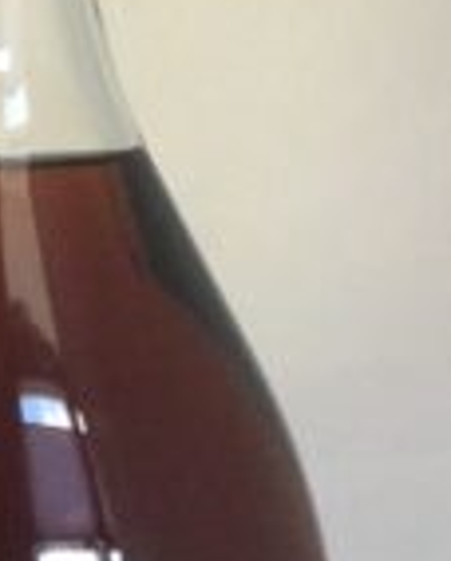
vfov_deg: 14.1
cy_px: 387
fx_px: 2264
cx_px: 36
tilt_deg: -6.5
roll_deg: +1.6
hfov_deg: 11.3
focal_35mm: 136
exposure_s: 1/33
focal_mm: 3.3
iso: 100
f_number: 2.4
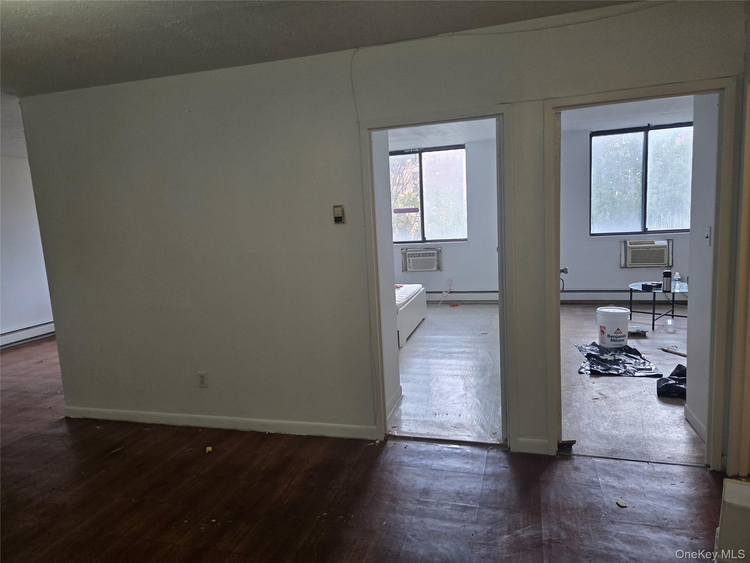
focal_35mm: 23
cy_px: 282
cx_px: 375
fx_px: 498
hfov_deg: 73.9
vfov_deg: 58.9
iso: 80
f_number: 1.8
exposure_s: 1/120
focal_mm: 5.4
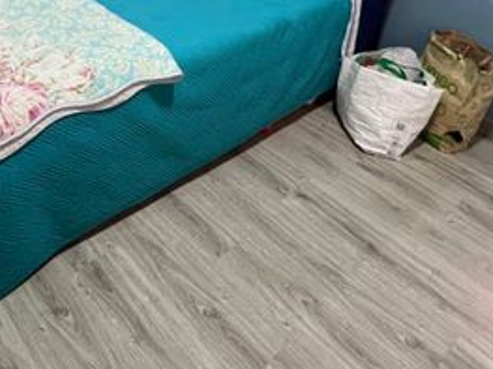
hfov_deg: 51.7
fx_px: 470
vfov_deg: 37.6
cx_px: 95
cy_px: -11
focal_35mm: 33
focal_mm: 1.57
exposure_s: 1/60
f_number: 1.8
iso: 400
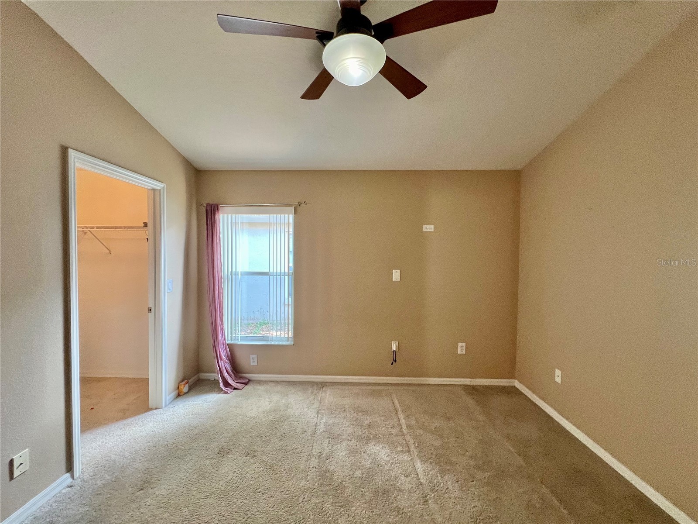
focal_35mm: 13
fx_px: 262
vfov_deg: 89.9
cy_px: 262
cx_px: 349
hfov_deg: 106.2
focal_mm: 1.57
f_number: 1.8
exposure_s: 1/60
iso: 250
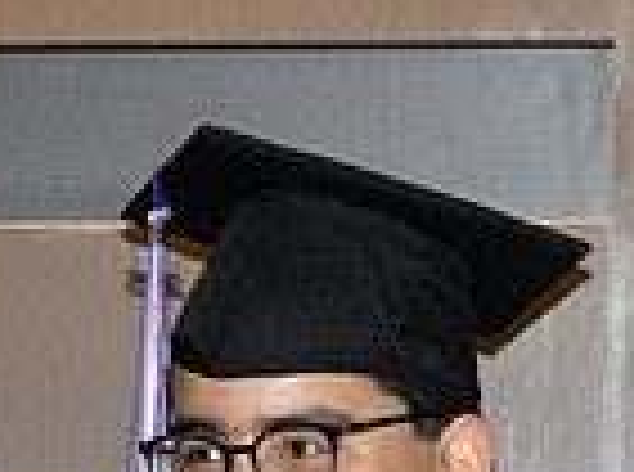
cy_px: 873
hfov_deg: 3.3
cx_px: 258
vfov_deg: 2.4
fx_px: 11162
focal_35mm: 611
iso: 640
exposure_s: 1/80
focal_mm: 120
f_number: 5.6
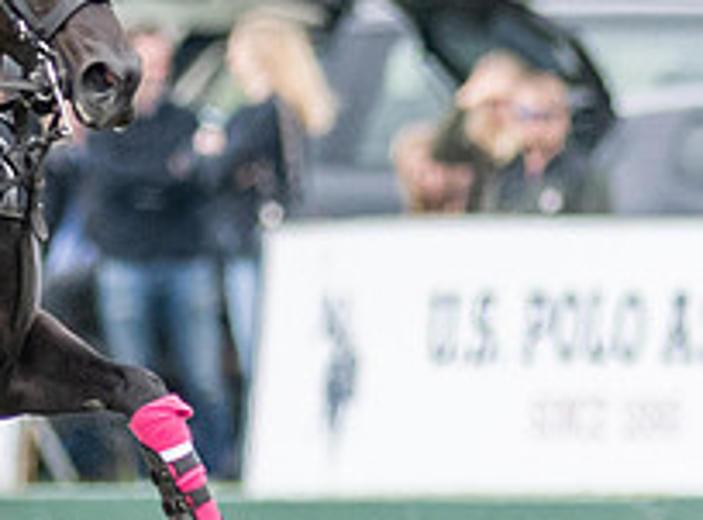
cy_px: 573
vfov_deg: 0.6
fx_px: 48027
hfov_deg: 0.8
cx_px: -391
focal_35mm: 2376
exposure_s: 1/8000
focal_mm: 300
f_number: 2.8
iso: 640
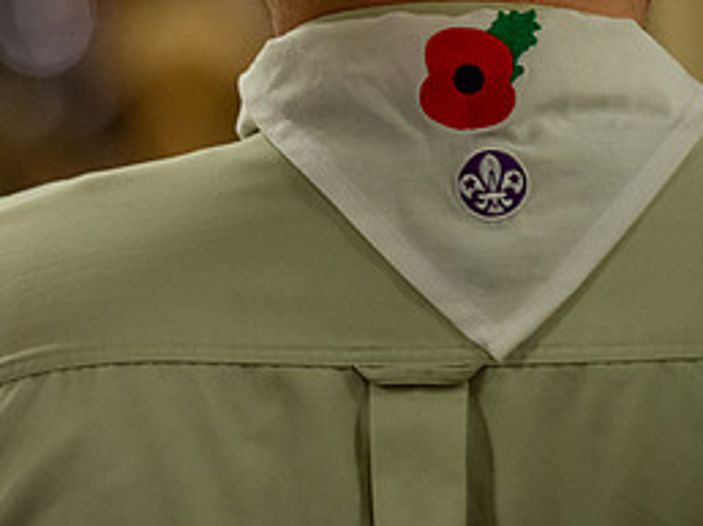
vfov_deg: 4.4
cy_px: 57
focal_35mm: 340
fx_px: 6898
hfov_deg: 5.8
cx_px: 223
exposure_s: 1/100
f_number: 2.8
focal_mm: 135
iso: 2500
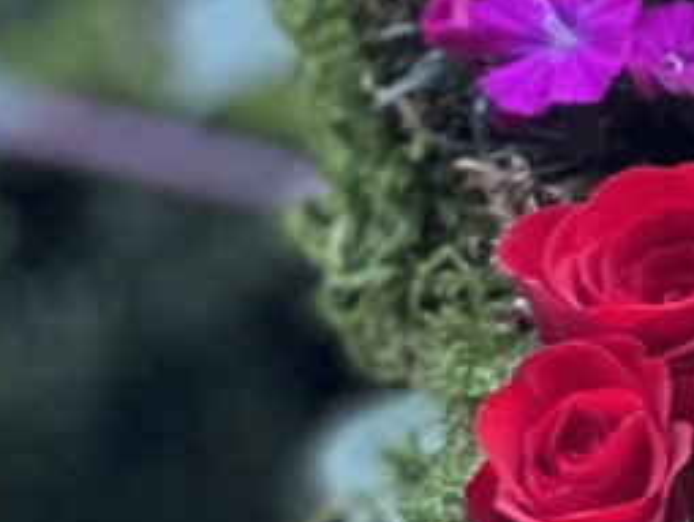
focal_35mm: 550
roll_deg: +0.8
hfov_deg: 3.5
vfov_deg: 2.7
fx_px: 11042
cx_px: 2406
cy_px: 378
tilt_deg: +9.8
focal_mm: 9
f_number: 2.8
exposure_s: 1/40
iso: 200
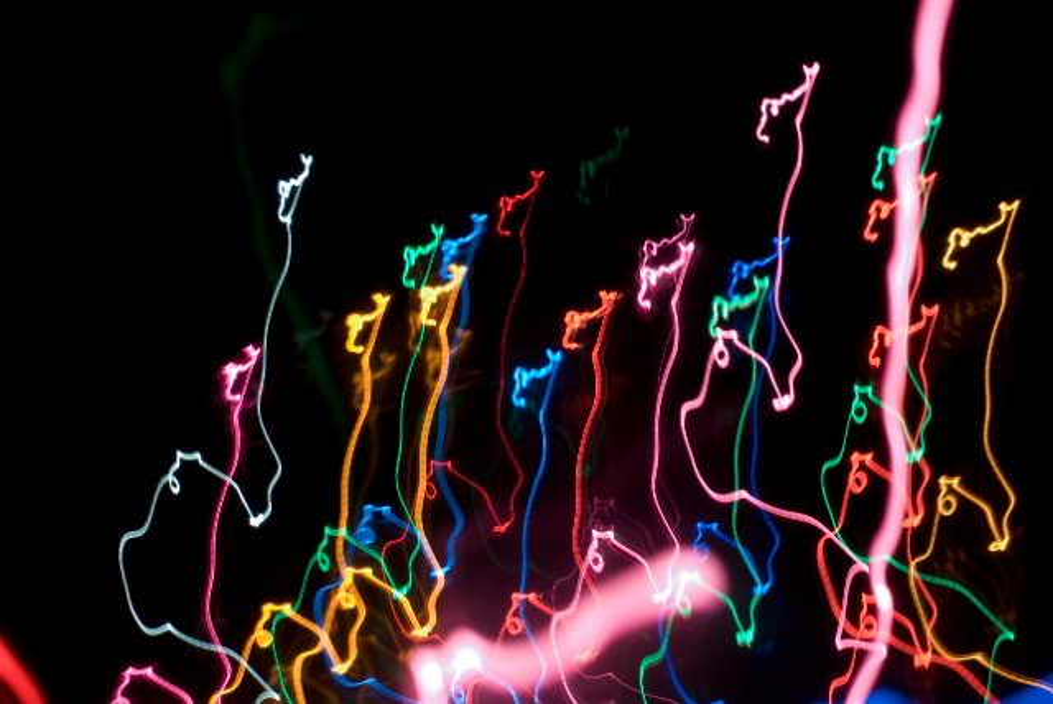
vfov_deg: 10.8
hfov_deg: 16.1
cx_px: 526
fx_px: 3733
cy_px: 352
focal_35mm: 128
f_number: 22
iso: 100
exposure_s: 8
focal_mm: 85
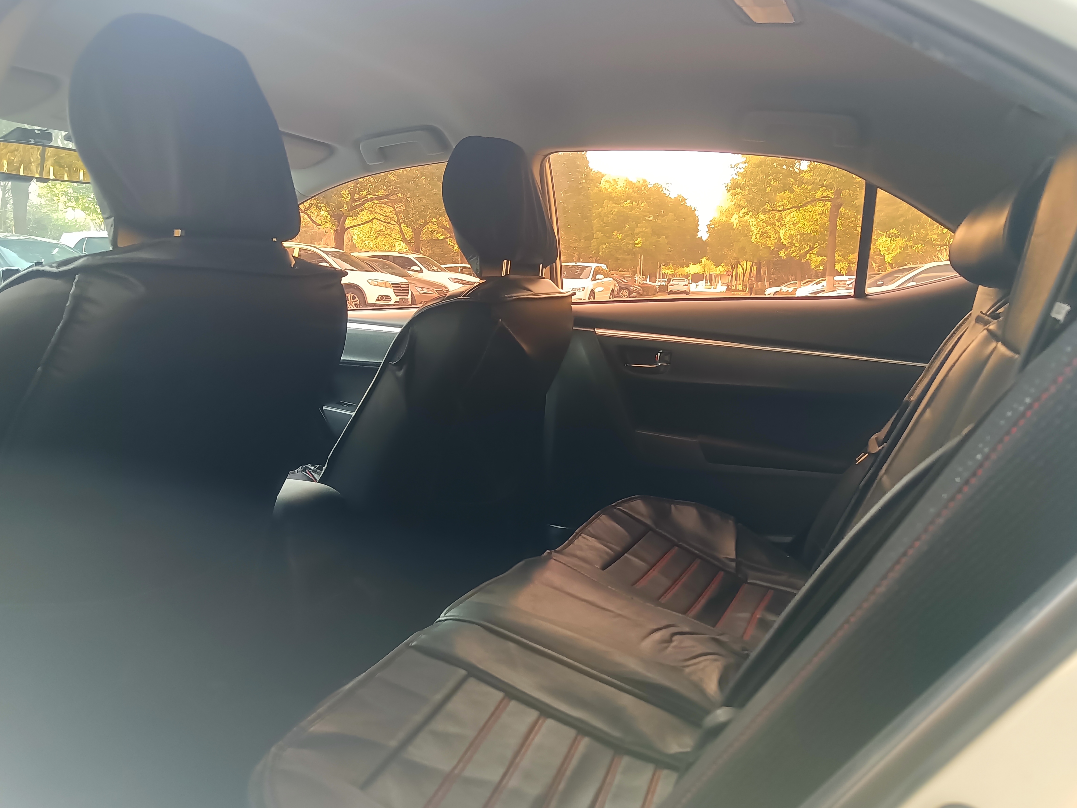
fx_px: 840
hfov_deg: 65.3
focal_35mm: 27
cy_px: 404
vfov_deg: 51.4
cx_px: 538
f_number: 1.9
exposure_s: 1/100
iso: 590
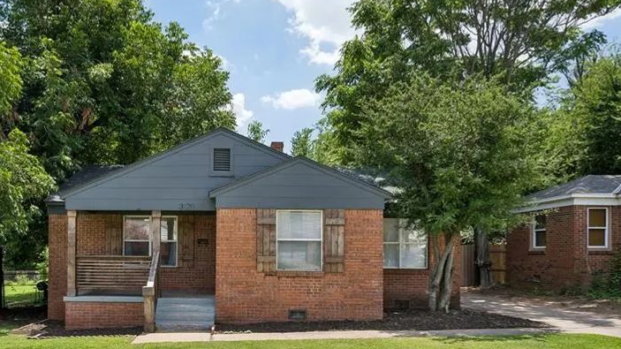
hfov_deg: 64.6
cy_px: 249
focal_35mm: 29
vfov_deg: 39.4
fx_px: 477
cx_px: 213
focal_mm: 19
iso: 200
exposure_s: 1/250
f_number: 8
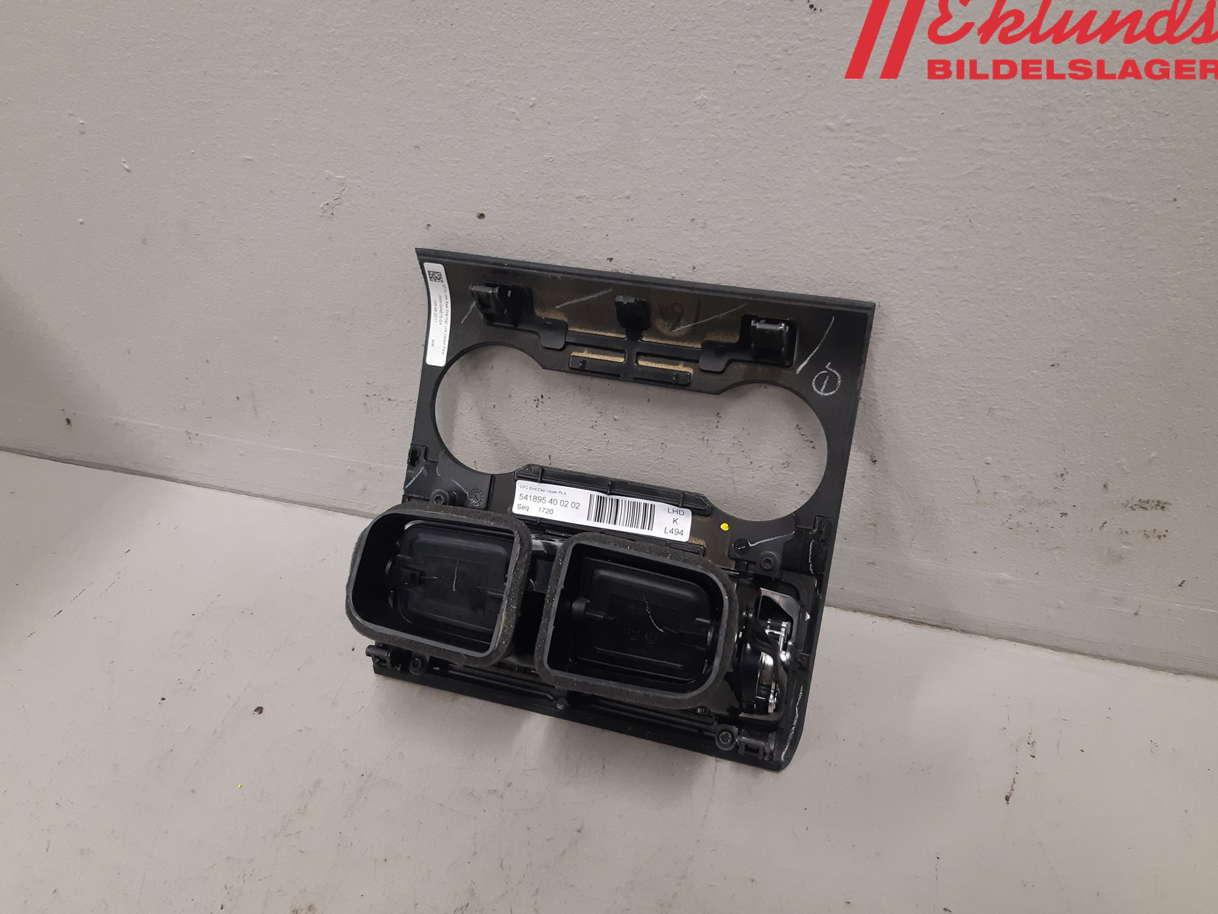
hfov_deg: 65.3
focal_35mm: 27
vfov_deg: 51.4
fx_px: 950
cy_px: 449
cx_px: 591
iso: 160
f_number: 1.7
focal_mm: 3.93
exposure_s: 1/50
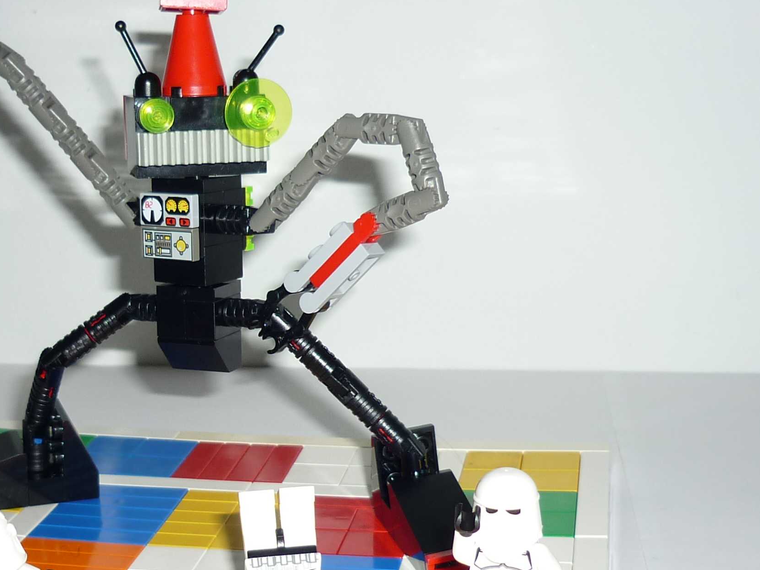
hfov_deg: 29.5
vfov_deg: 22.5
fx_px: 1427
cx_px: 231
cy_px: 369
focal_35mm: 65
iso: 100
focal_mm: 5.5
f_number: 2.8
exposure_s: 1/30
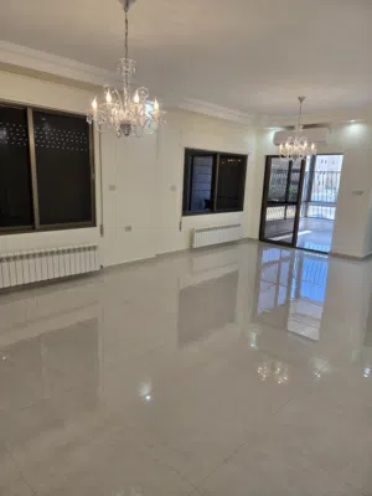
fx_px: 330
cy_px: 248
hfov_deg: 58.9
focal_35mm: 23
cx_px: 186
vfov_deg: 73.9
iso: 32
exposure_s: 1/100
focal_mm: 5.4
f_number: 1.8
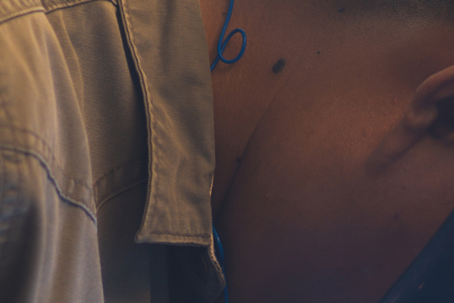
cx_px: 252
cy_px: 635
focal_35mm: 528
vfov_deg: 2.6
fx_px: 6659
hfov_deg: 3.9
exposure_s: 1/30
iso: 100
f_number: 2
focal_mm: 85
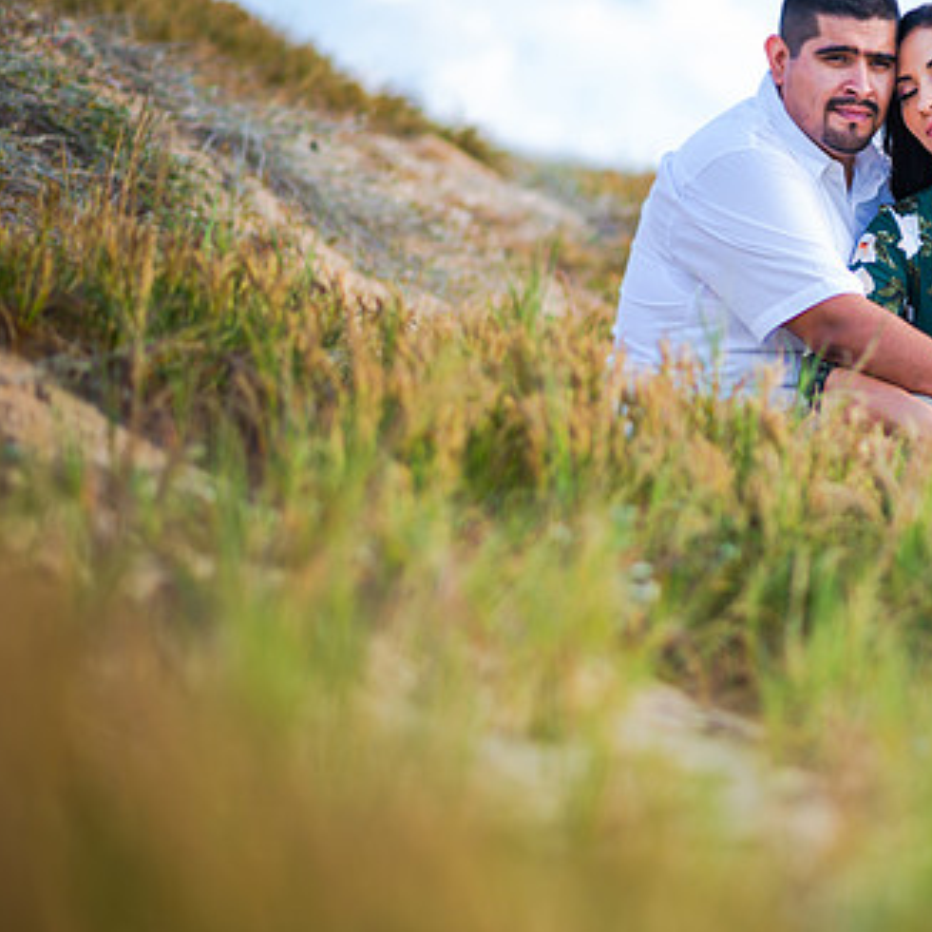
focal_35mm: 128
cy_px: 412
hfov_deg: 13.5
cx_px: 792
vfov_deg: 13.6
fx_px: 3899
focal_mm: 85
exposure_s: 1/500
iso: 64
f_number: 1.8
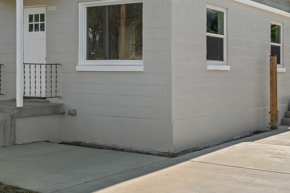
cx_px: 119
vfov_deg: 21.1
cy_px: 49
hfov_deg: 31.4
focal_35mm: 64
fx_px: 515
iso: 250
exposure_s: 1/80
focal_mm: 35
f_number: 9
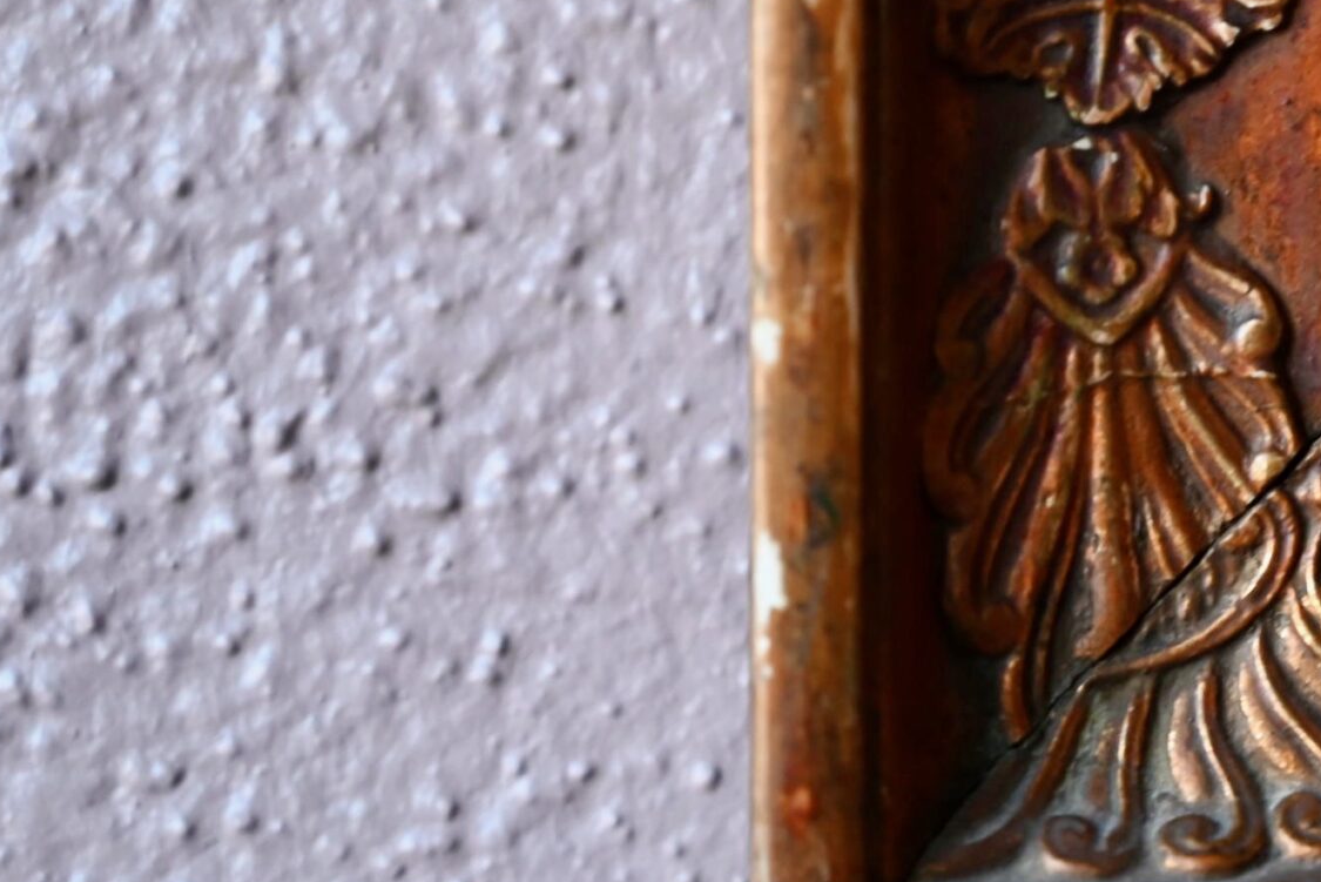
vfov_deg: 8.7
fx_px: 5763
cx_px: 1381
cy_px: 261
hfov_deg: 12.9
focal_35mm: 157
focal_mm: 69
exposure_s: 1/80
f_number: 4
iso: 1100
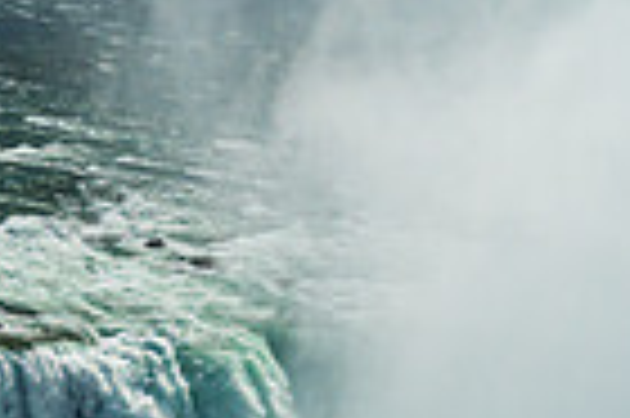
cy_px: 865
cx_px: -342
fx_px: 8478
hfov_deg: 4.2
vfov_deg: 2.8
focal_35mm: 485
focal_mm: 78
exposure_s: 1/1000
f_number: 6.3
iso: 100
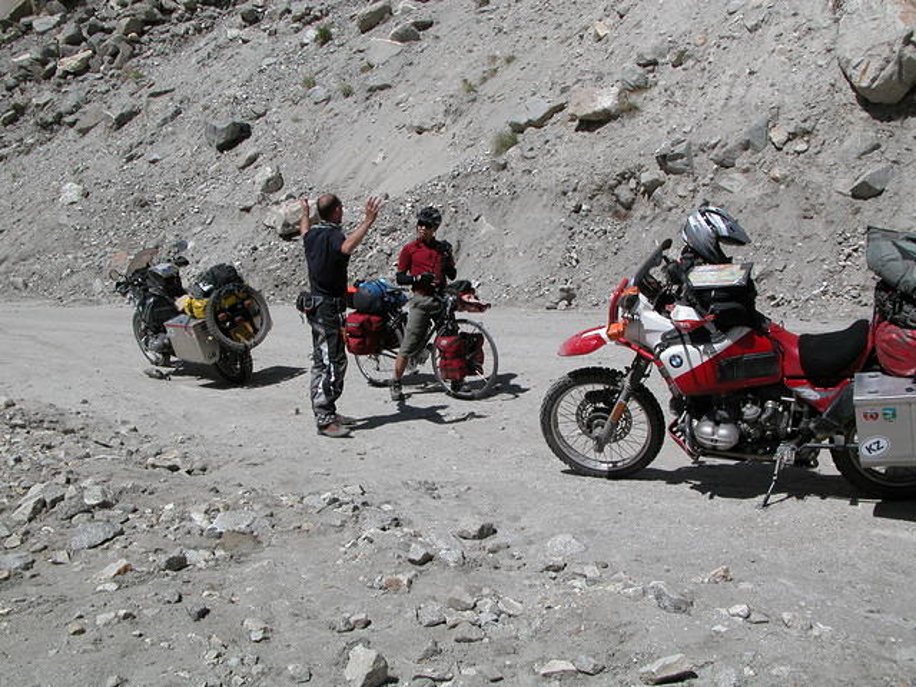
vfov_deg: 40.7
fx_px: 926
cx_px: 458
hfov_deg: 52.6
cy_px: 344
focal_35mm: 35
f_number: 8
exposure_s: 1/424
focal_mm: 8.9
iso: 100
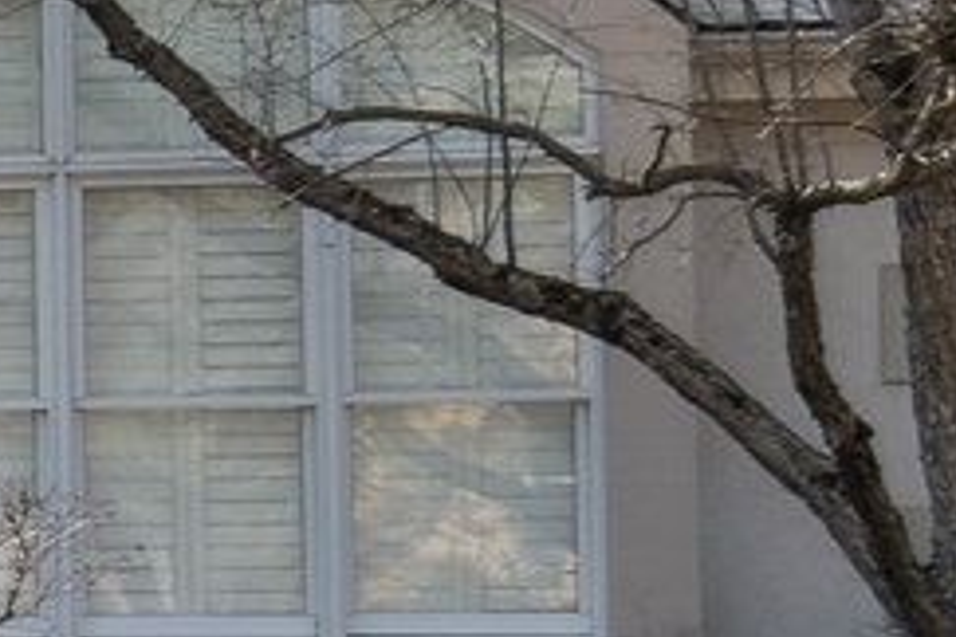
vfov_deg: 8.1
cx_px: -1660
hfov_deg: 9.9
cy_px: 220
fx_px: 4523
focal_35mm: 170
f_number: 9
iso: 200
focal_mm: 17
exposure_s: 1/640
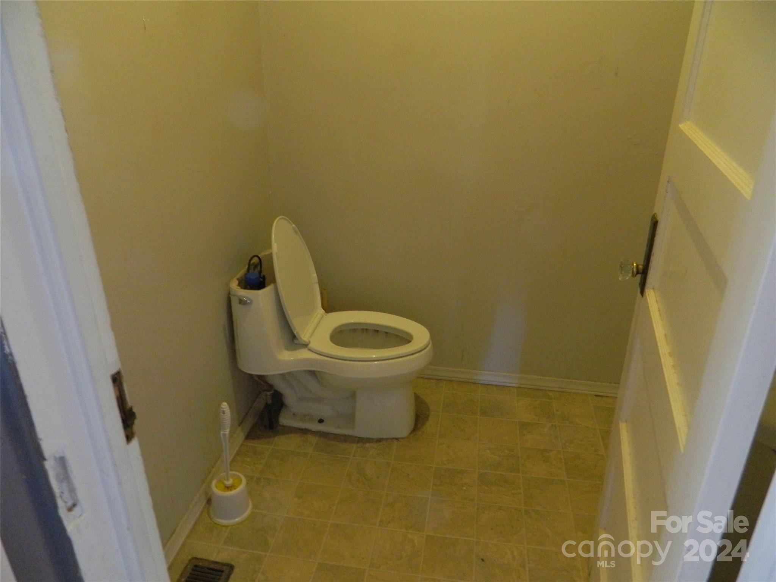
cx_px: 388
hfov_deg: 69.4
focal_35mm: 25
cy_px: 291
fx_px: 560
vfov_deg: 54.9
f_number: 3.1
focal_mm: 4.5
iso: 400
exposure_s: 1/6
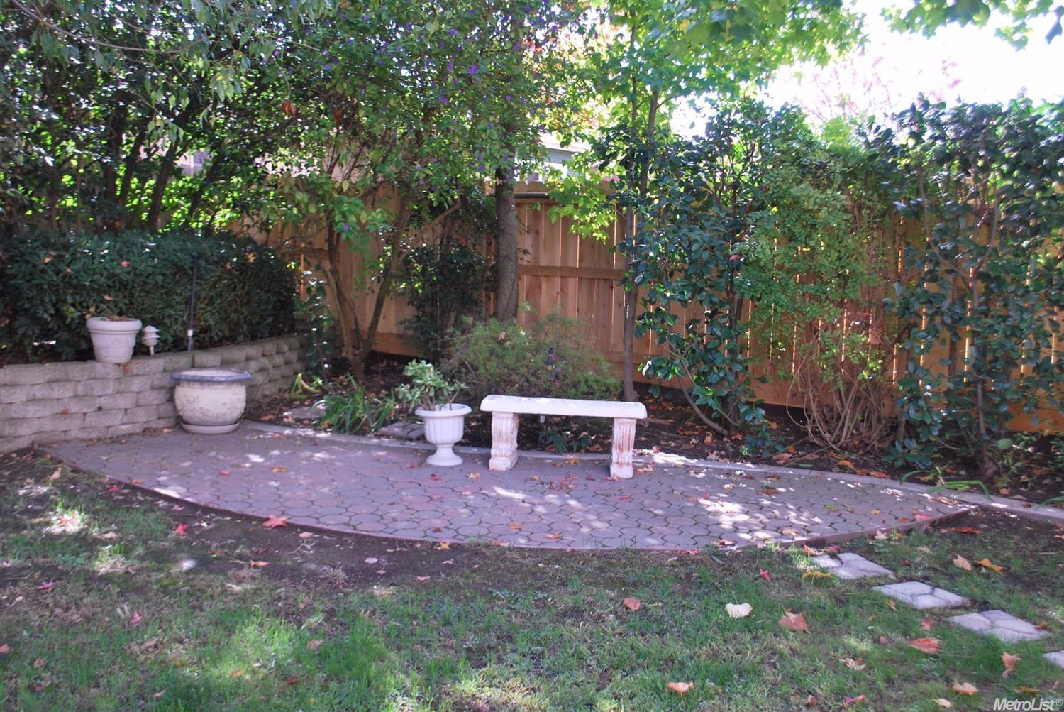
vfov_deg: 36.9
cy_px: 356
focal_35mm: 36
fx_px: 1065
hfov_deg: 53.1
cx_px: 532
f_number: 4.5
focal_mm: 24
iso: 200
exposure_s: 1/80
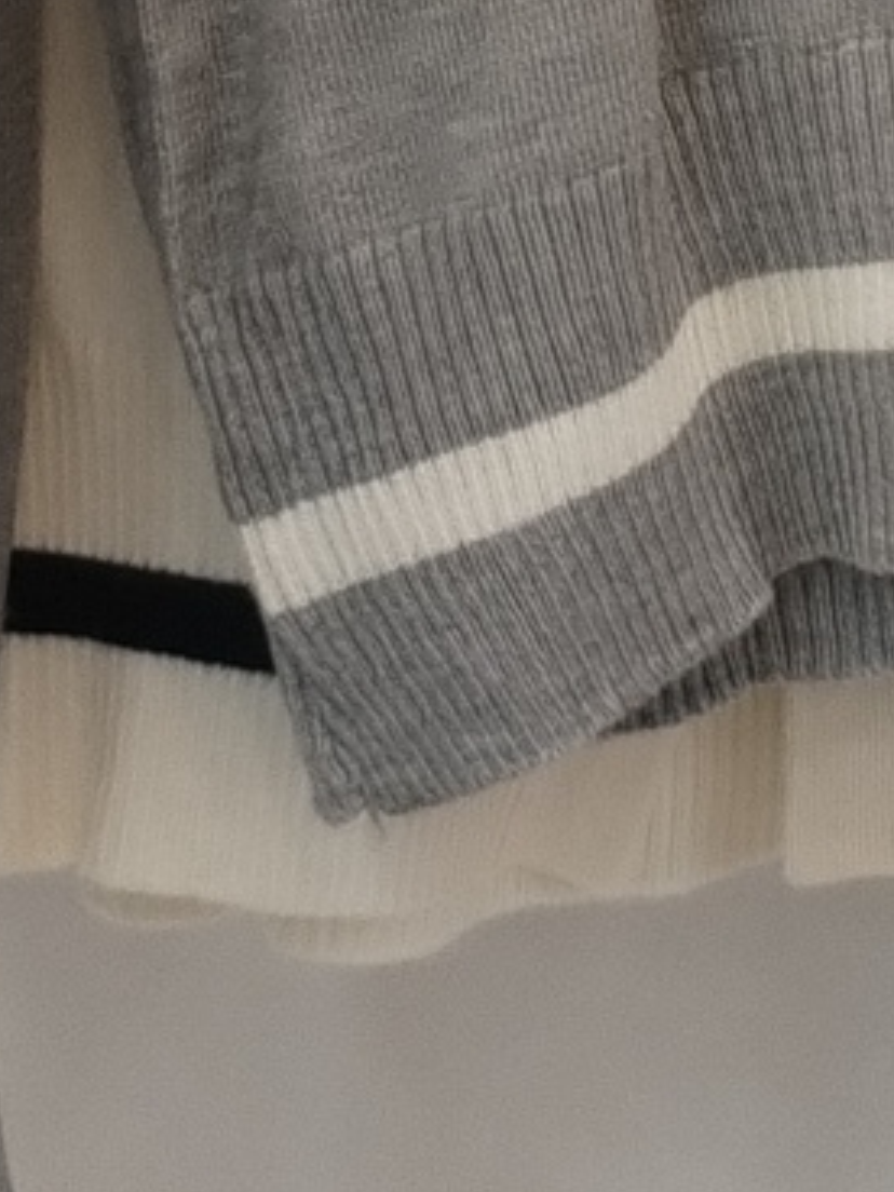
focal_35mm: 189
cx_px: 845
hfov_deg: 7.8
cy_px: -1390
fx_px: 6508
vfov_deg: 9.6
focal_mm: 4.75
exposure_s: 1/60
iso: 261
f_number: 1.8
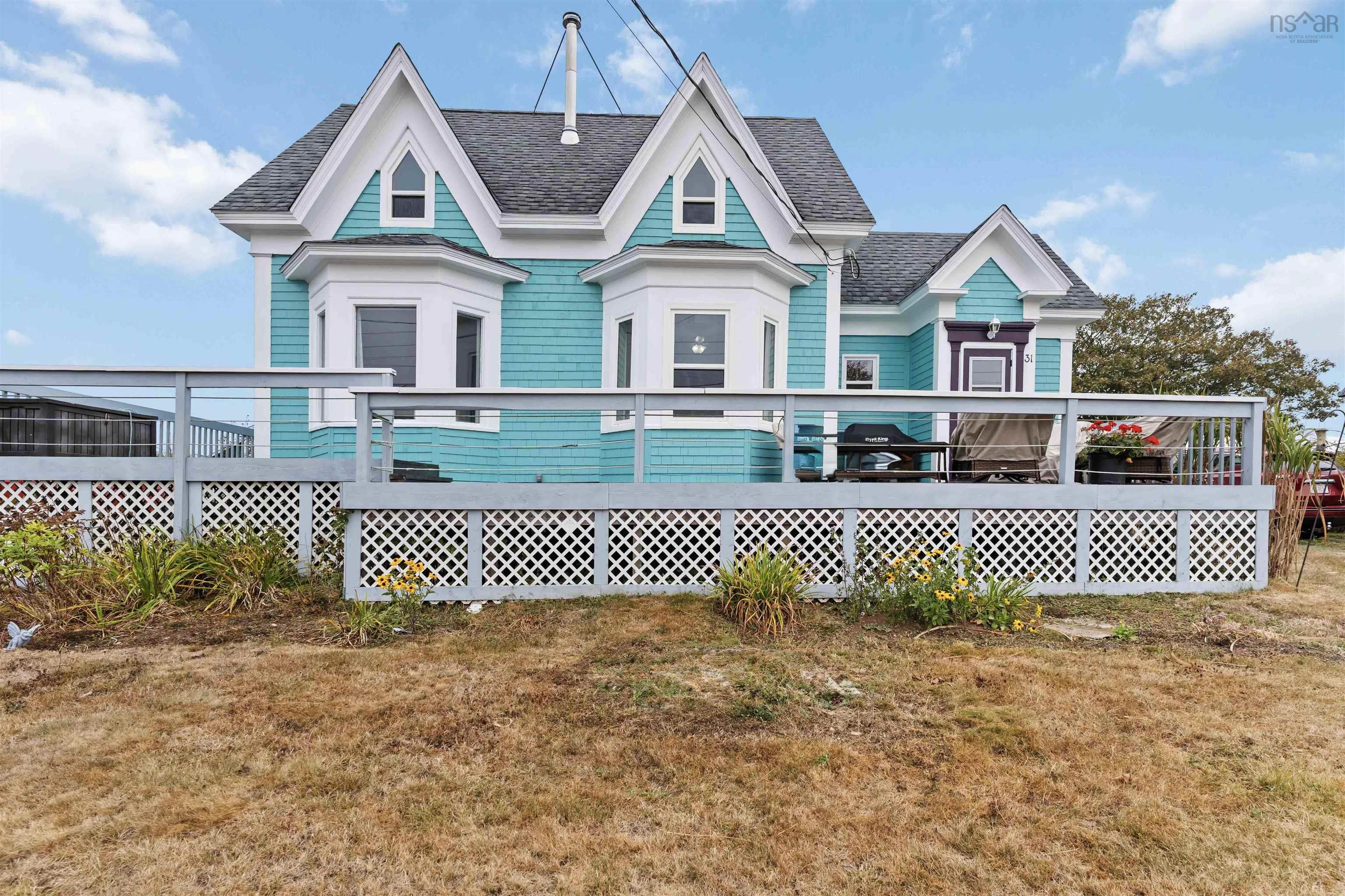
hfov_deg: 95.0
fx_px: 616
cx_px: 672
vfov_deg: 72.1
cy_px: 448
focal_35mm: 16
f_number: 4
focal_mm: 11
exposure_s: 1/160
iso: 100
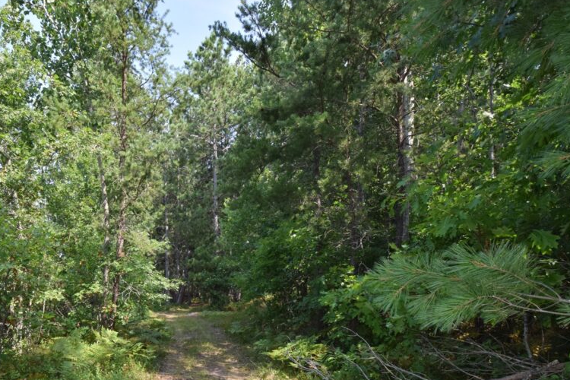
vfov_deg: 50.5
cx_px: 183
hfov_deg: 71.2
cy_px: 293
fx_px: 380
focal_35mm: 24
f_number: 13
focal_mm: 10
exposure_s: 1/125
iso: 320
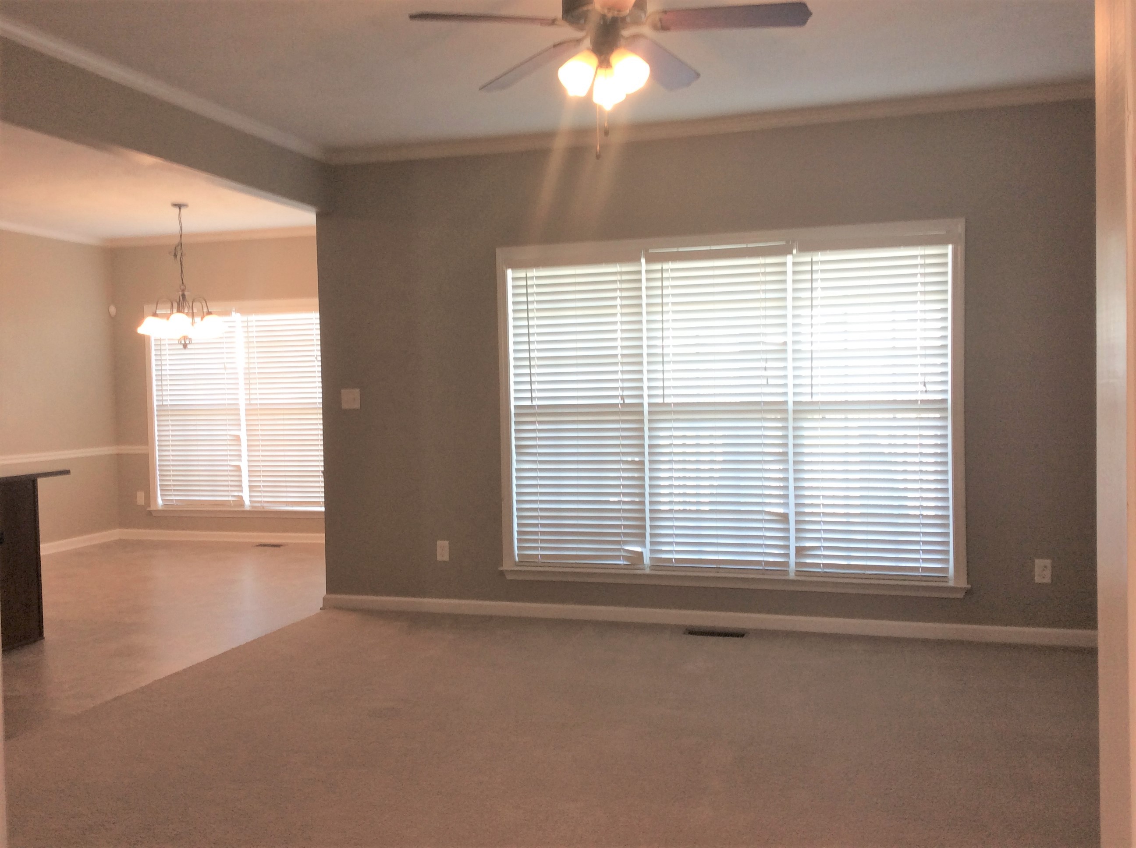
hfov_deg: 56.9
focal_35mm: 32
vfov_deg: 44.1
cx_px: 568
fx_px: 1049
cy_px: 424
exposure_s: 1/24
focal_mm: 3.3
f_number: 2.4
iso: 50
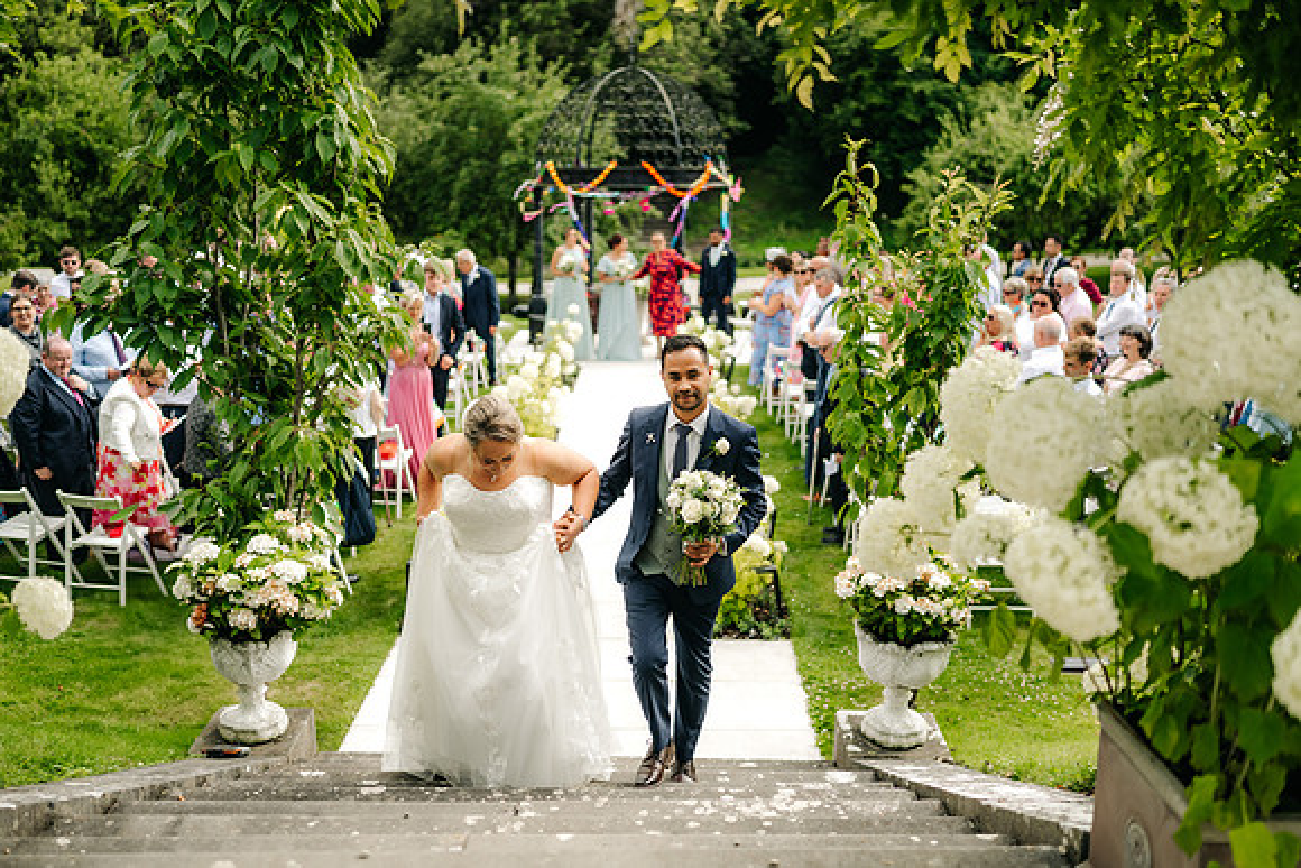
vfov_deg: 36.4
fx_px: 1321
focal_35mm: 37
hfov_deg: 52.5
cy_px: 434
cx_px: 650
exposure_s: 1/2500
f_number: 1.4
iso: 100
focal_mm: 35
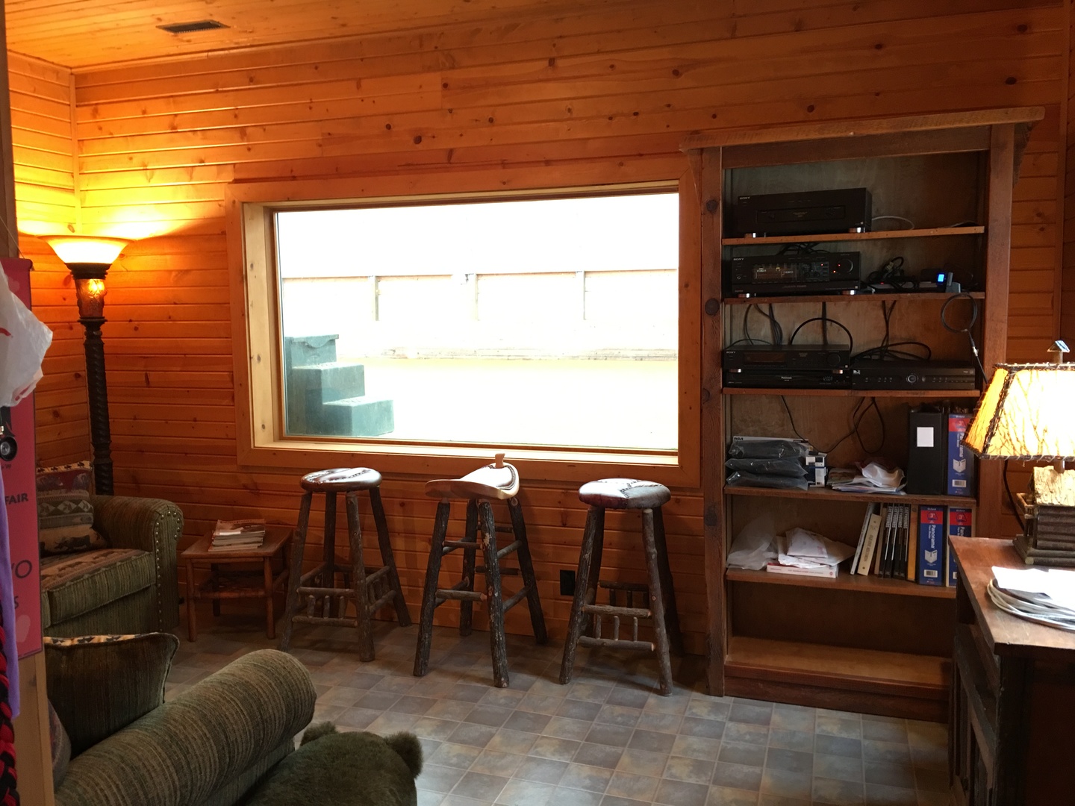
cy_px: 403
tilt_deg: -5.3
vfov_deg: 48.2
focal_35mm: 29
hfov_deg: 61.7
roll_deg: +0.0
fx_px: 901
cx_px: 538
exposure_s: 1/10
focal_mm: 4.15
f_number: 2.2
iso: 80
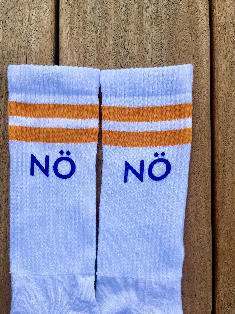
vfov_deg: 67.3
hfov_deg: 53.1
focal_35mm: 26
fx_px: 235
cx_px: 118
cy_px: 157
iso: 50
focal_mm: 5.1
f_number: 1.6
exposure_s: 1/2967
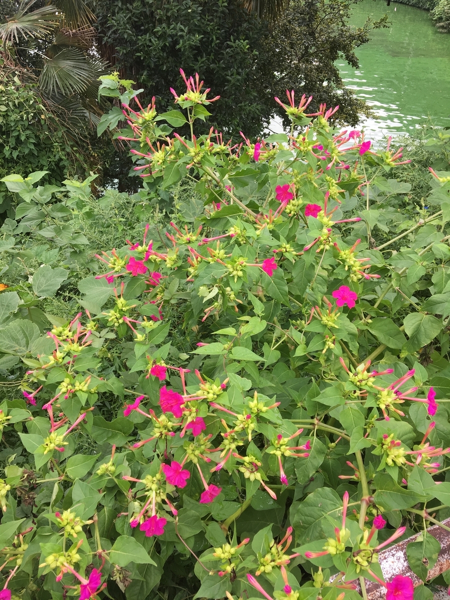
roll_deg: -2.9
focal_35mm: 29
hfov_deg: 48.2
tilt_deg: -36.9
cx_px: 225
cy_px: 300
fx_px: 503
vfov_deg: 61.7
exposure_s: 1/270
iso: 25
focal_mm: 4.15
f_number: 2.2
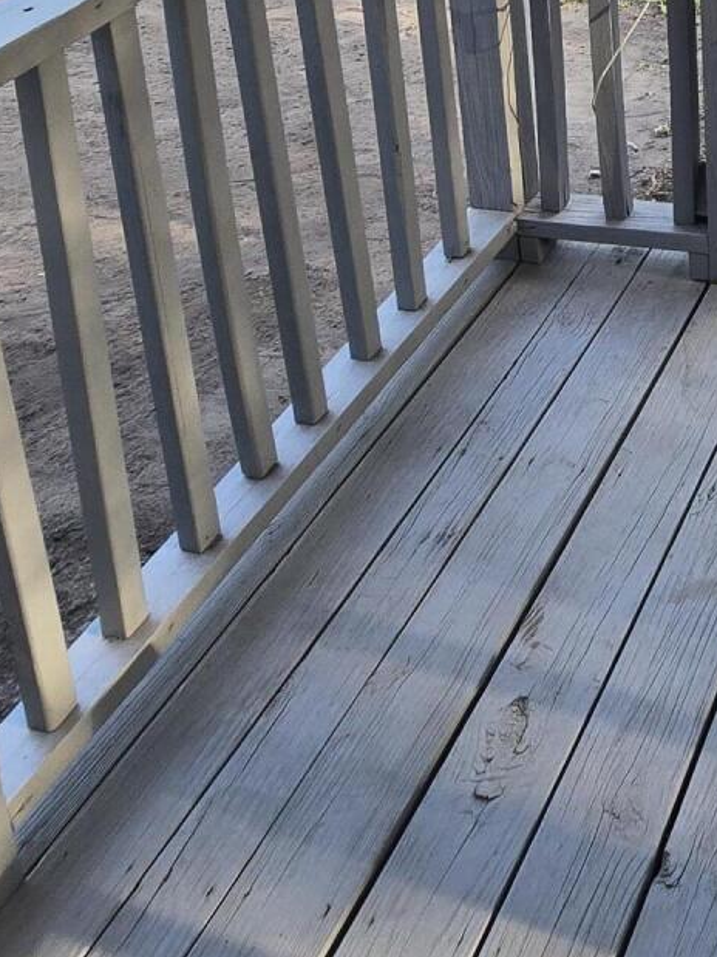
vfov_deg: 33.0
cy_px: -291
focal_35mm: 42
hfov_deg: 26.5
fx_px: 1160
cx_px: 1029
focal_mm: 2.2
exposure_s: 1/120
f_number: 2.2
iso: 80
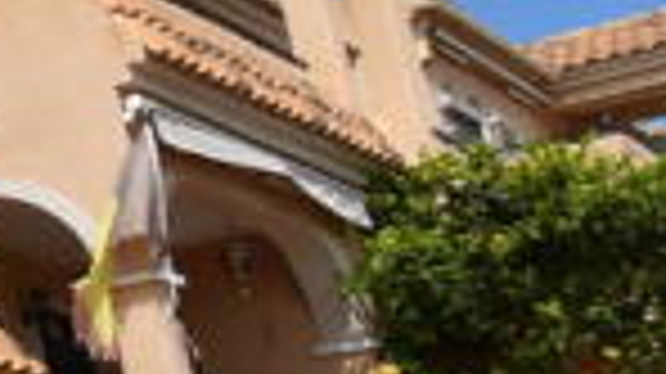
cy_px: 313
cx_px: -1292
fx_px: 1924
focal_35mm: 109
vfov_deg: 11.0
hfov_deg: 11.6
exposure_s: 1/320
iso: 100
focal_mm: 10
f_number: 9
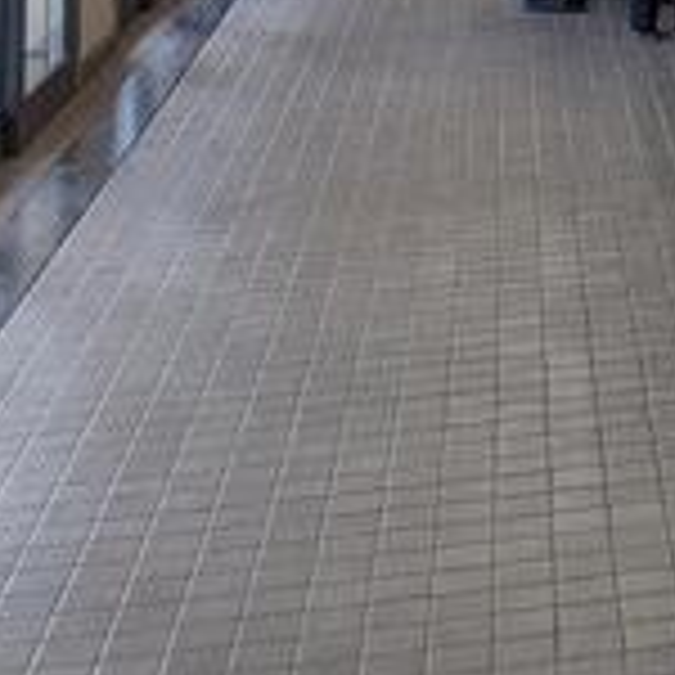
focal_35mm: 99
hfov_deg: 15.6
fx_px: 2184
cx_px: 1120
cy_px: -434
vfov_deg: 15.7
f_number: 1.85
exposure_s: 1/145
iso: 47
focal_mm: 6.81
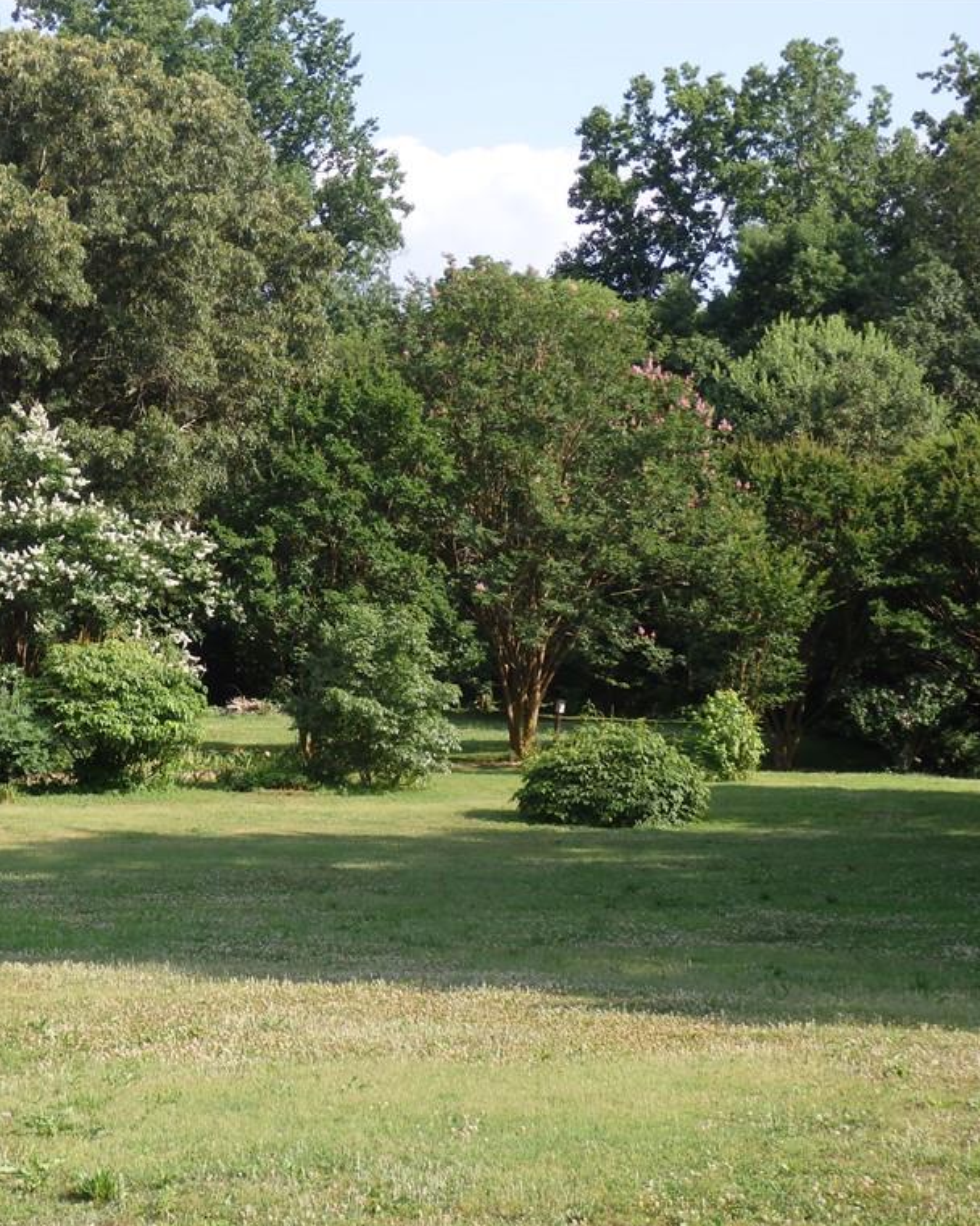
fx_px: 2574
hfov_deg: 21.2
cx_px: 168
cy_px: 611
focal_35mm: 71
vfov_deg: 26.8
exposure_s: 1/320
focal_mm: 9.8
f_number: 4.1
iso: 100
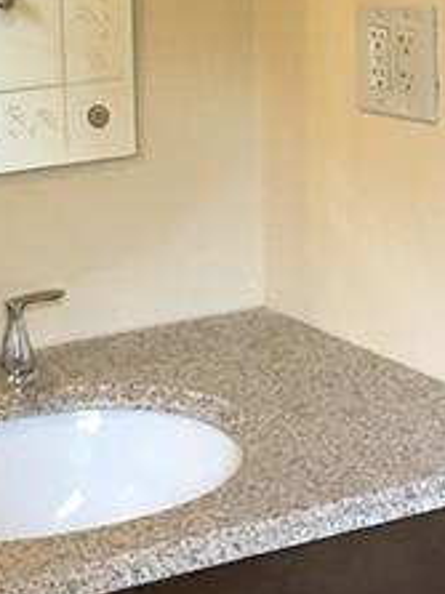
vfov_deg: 19.4
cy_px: 117
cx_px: 27
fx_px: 1716
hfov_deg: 14.6
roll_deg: +2.1
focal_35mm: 100
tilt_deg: -8.6
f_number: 2.2
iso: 64
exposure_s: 1/15
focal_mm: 4.15
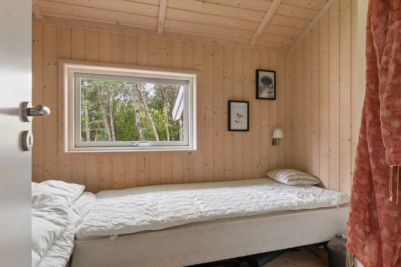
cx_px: 200
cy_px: 134
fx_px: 234
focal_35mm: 21
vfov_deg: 59.5
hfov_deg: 81.2
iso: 200
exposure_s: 1/13
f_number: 8
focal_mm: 14
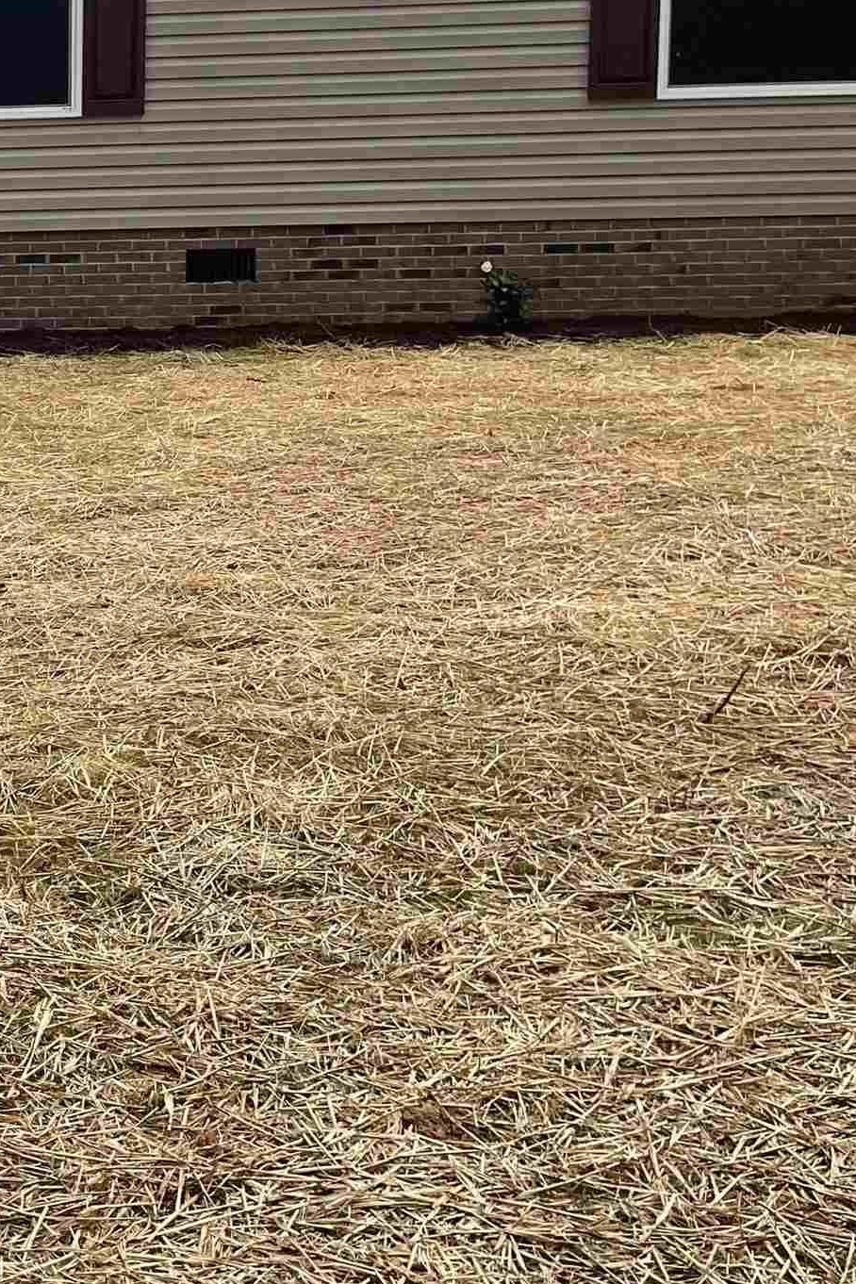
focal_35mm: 61
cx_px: -448
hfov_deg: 19.3
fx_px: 2175
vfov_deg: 32.6
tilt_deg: -7.2
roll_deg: +0.6
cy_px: 406
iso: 32
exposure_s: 1/2717
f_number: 1.6
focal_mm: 5.1
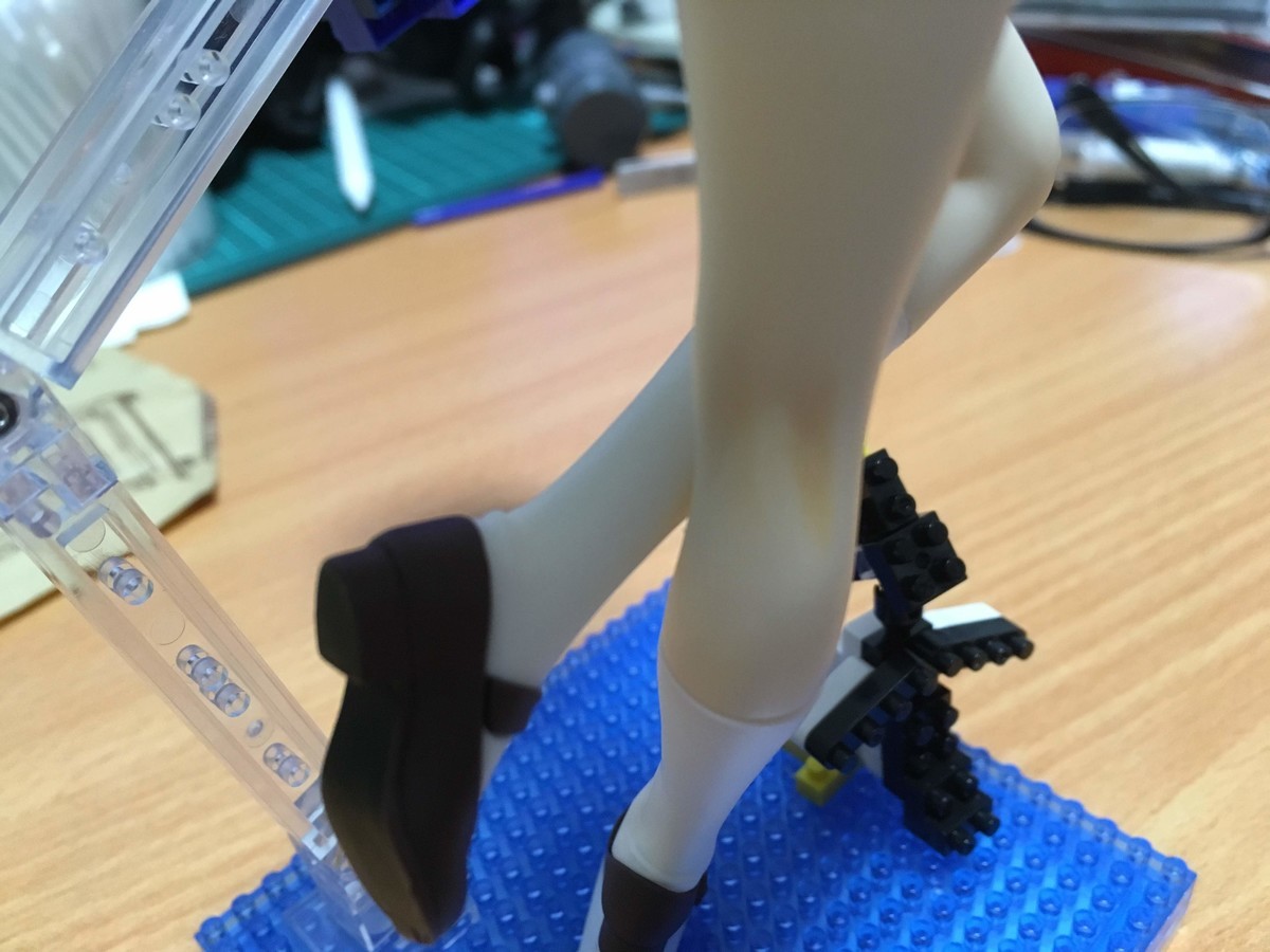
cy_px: 476
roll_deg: +6.4
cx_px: 635
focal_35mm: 29
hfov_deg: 61.7
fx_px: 1064
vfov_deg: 48.2
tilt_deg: -33.2
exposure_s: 1/30
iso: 160
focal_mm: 4.15
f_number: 2.2
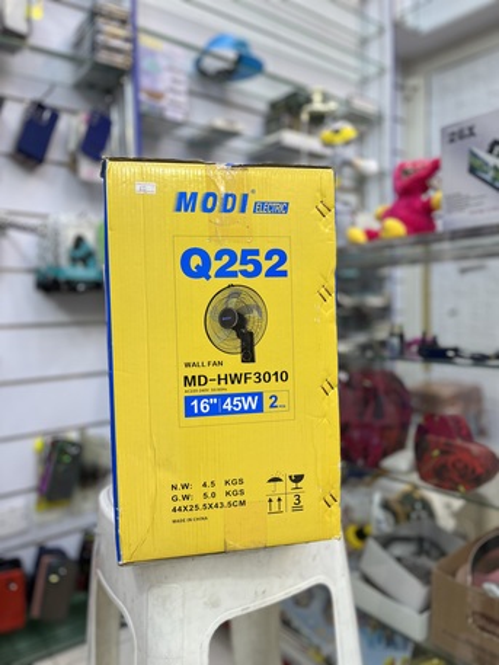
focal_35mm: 26
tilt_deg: -3.1
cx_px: 250
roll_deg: +1.1
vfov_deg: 67.3
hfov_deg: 53.1
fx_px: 499
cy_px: 332
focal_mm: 5.1
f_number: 1.6
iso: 32
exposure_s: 1/127
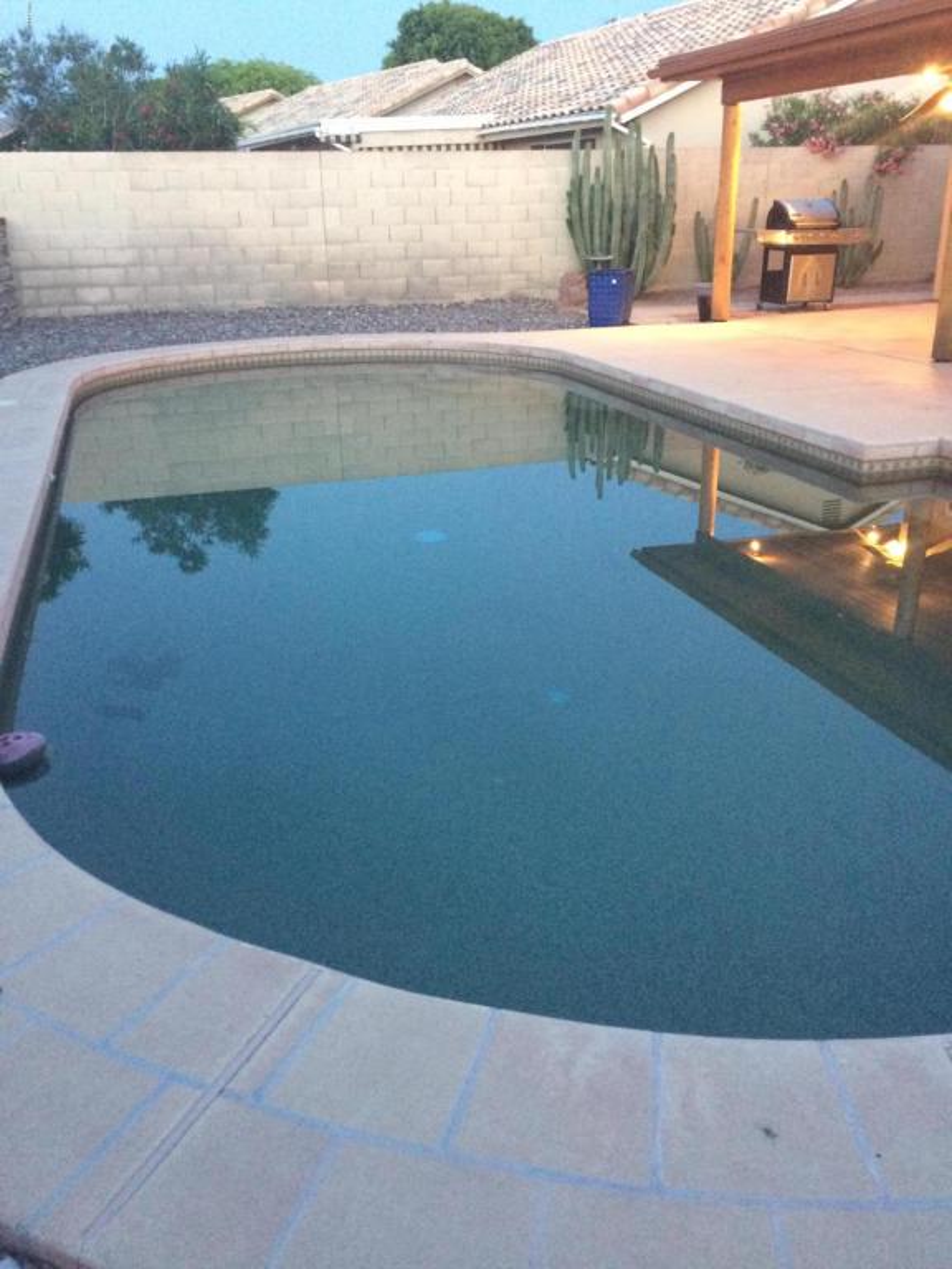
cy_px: 634
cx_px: 476
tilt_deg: -21.7
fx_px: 1063
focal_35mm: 29
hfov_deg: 48.2
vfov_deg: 61.7
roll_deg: +0.9
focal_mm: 4.15
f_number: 2.2
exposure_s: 1/15
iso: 250
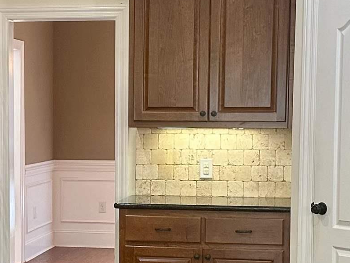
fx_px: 961
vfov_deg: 15.5
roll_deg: -0.4
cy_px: 210
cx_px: 100
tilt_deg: -4.6
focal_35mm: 95
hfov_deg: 20.5
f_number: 1.78
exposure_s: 1/60
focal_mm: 6.86
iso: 200
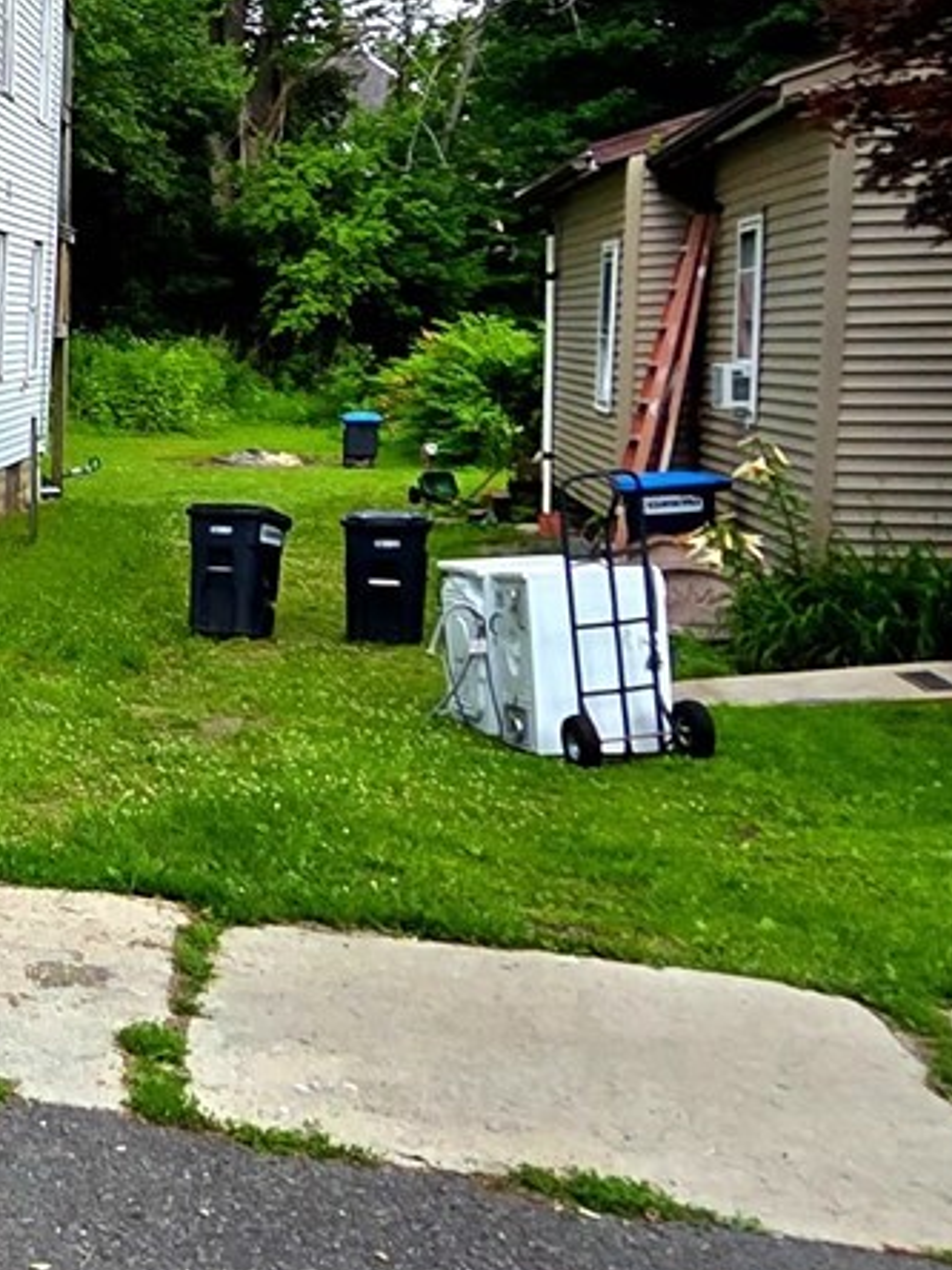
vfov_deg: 42.0
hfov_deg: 24.2
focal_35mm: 45
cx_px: -520
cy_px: 535
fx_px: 1650
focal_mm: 2.2
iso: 50
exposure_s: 1/909
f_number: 2.2
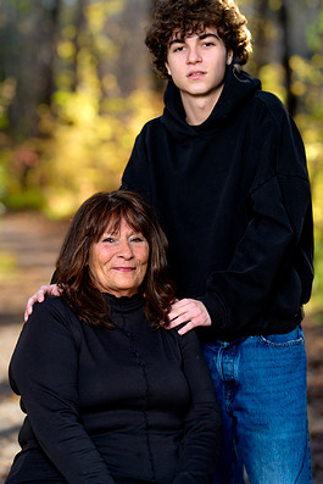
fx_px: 1721
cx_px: 155
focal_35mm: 128
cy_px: 255
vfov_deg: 16.0
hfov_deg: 10.7
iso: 640
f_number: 3.2
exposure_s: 1/160
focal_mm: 113
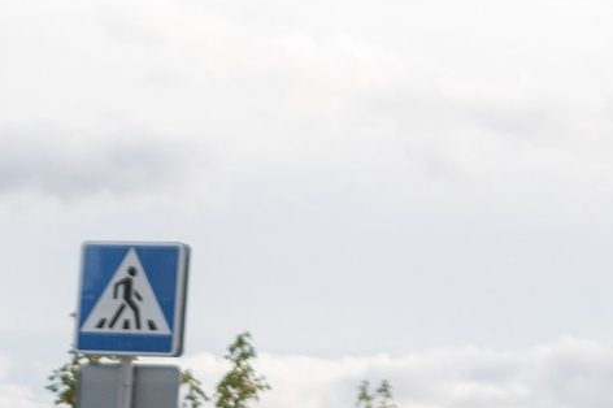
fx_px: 3233
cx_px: -231
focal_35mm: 190
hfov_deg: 10.5
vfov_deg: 6.8
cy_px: 1021
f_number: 2.2
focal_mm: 35
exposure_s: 1/1250
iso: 100
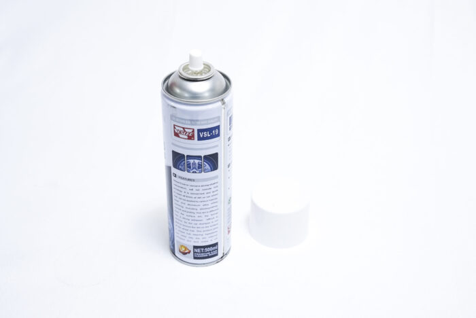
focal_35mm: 52
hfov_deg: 38.2
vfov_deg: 26.0
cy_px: 159
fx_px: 688
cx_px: 238
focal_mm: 52
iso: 3200
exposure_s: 1/250
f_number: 8
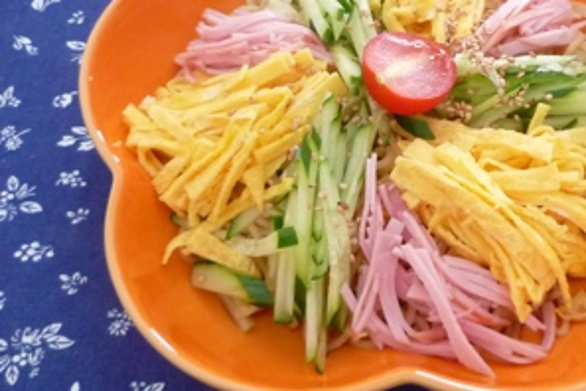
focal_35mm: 55
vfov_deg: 24.5
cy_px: 136
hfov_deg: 35.8
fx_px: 895
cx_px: 407
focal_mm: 4.4
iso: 400
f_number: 2.8
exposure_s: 1/15
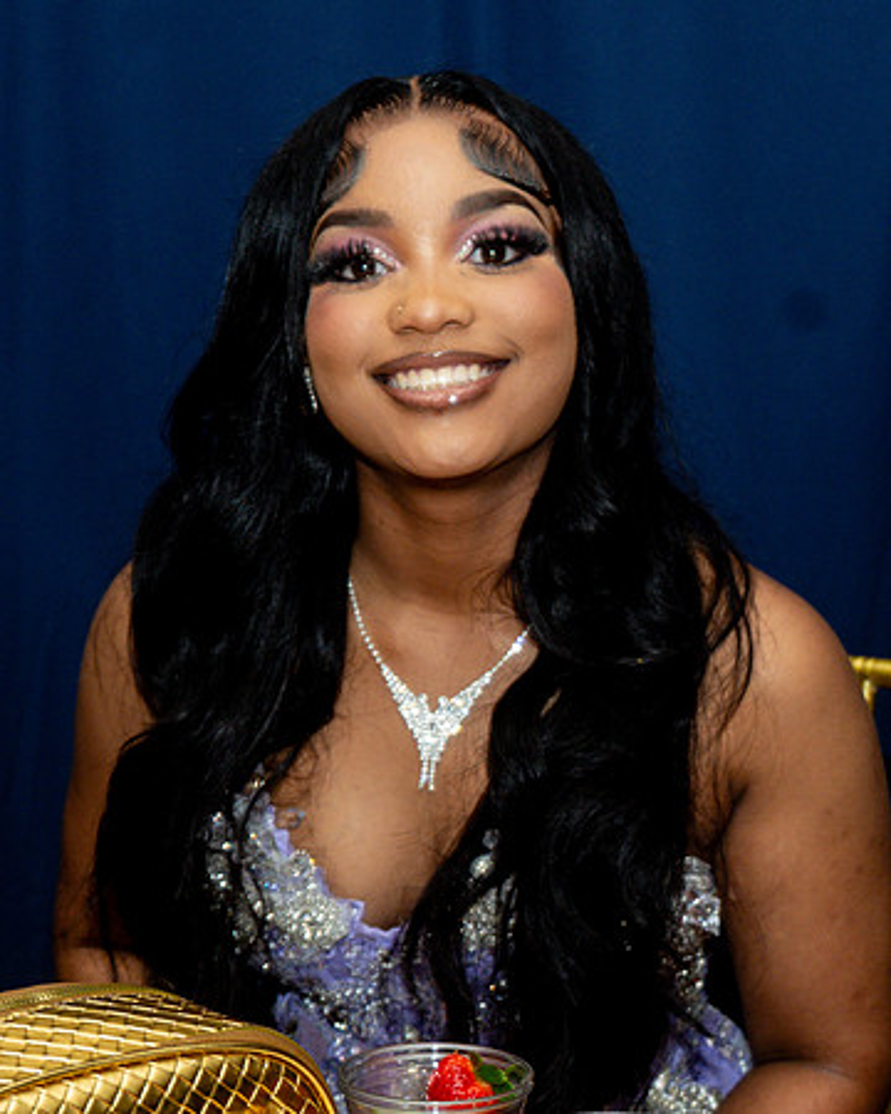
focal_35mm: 154
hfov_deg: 10.0
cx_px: 526
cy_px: 677
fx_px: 5067
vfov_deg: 12.5
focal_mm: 66
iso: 640
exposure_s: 1/125
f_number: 5.6
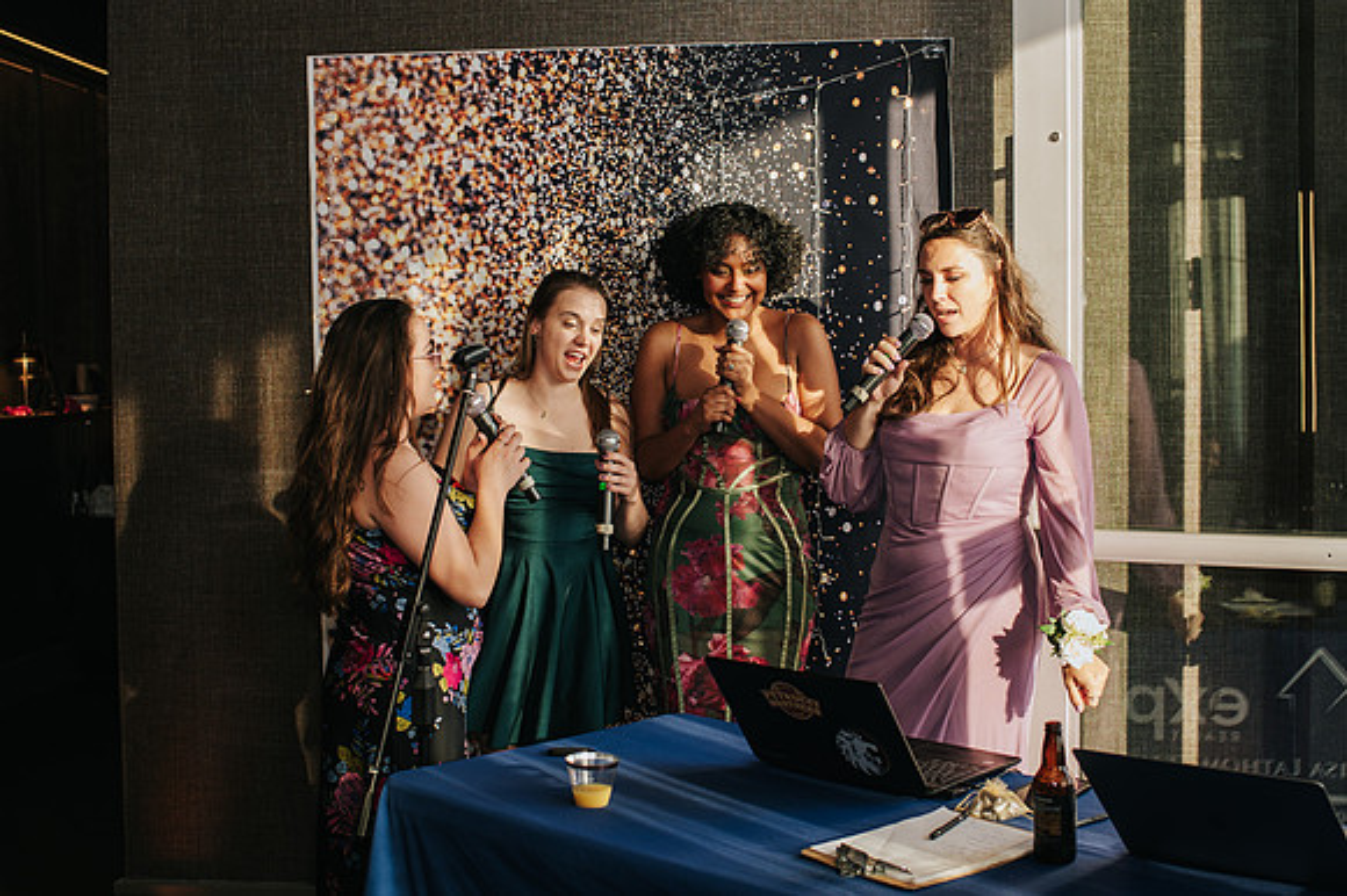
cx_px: 711
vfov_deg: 28.7
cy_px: 443
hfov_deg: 42.0
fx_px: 1753
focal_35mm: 47
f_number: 3.2
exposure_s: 1/200
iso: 180
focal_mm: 35
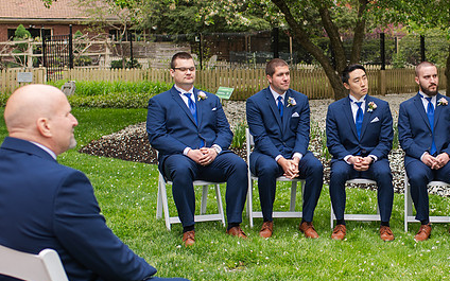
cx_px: 349
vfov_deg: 17.6
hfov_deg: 27.4
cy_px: 161
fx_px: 908
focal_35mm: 74
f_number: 3.2
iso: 140
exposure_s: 1/640
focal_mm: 35
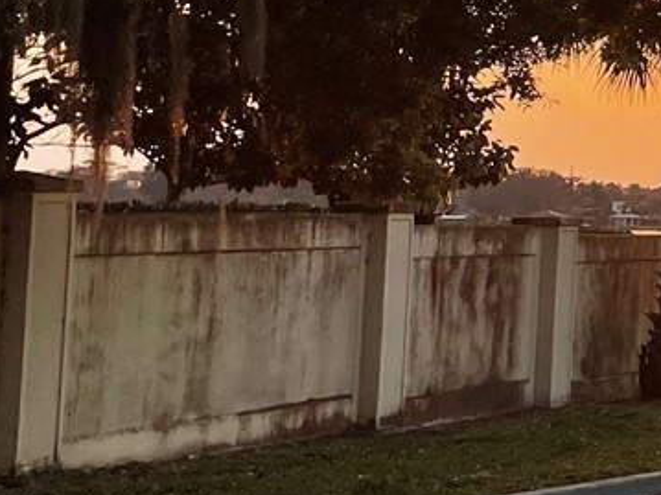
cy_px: 33
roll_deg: +0.1
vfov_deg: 12.6
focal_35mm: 116
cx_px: 1405
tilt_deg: +5.8
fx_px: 2214
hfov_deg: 13.8
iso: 32
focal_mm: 4.2
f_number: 1.6
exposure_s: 1/1490
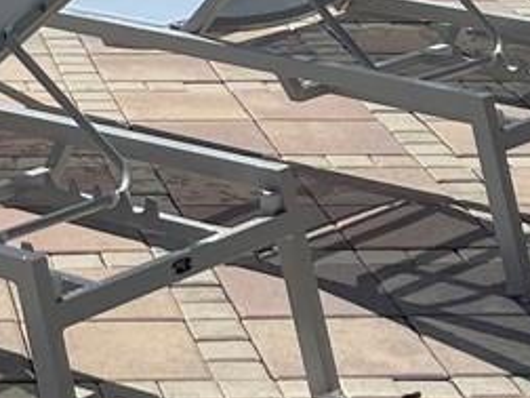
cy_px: -461
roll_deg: +0.1
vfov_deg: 8.4
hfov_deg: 11.8
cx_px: -86
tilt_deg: -1.9
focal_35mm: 165
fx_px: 2526
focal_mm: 5.1
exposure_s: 1/10000
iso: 32
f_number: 1.6
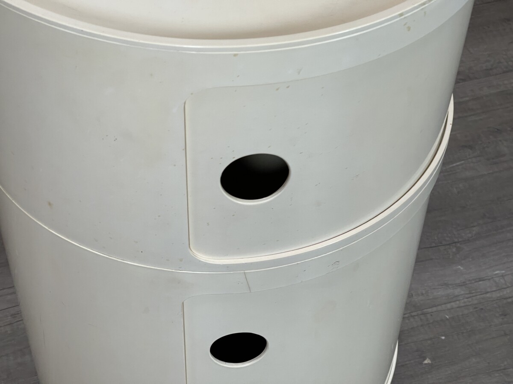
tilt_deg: -48.5
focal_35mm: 64
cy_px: 192
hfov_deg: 30.3
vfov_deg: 22.9
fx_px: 948
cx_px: 256
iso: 100
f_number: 2.2
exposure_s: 1/100
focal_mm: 7.5
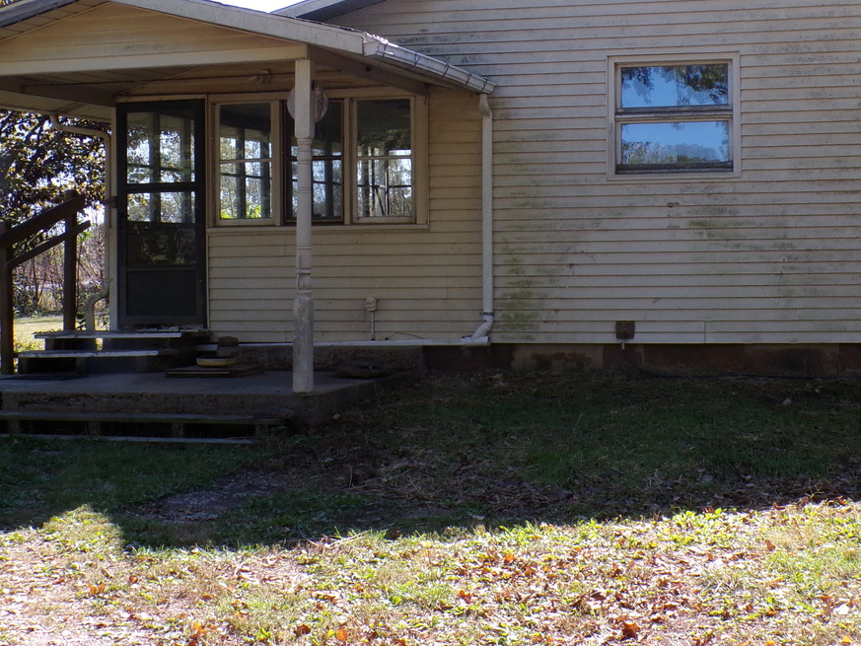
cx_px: 604
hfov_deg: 31.3
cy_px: 194
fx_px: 1517
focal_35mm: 61
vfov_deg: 23.9
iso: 200
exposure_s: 1/300
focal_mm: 6.6
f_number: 4.9
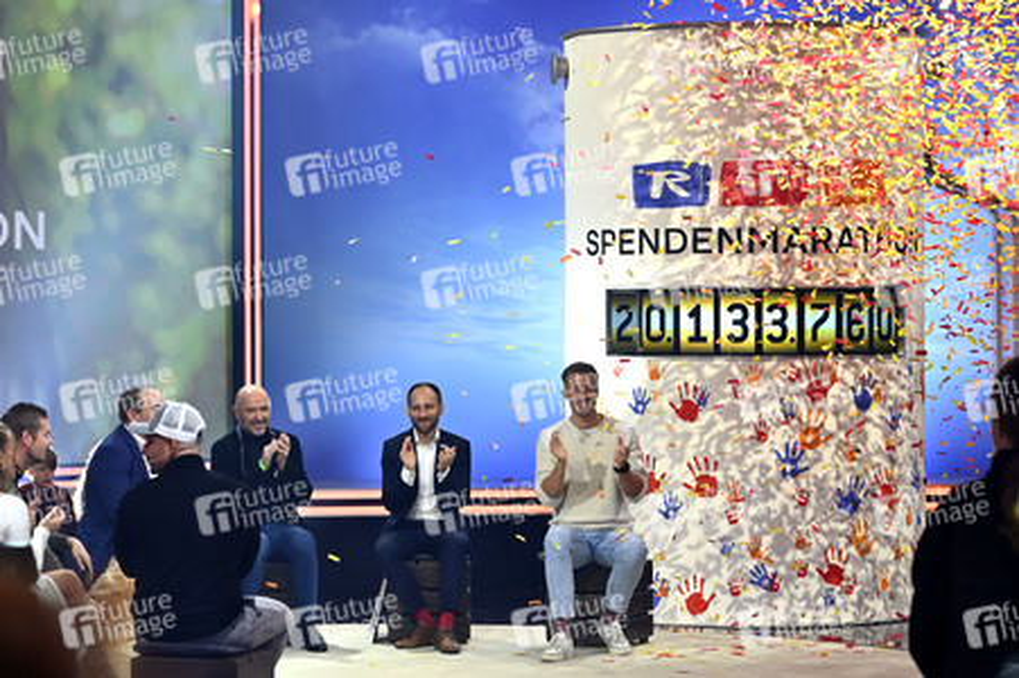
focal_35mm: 70
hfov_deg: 28.9
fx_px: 1980
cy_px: 339
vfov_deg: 19.4
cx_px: 510
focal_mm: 70
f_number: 4
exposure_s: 1/320
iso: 1250
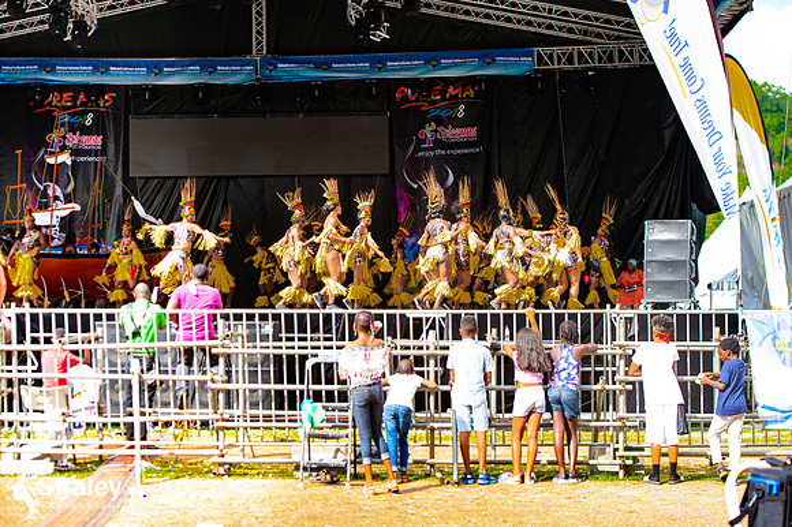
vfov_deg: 19.4
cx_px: 396
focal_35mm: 70
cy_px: 264
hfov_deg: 28.9
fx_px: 1539
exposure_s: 1/200
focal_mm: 70
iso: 160
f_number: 5.6
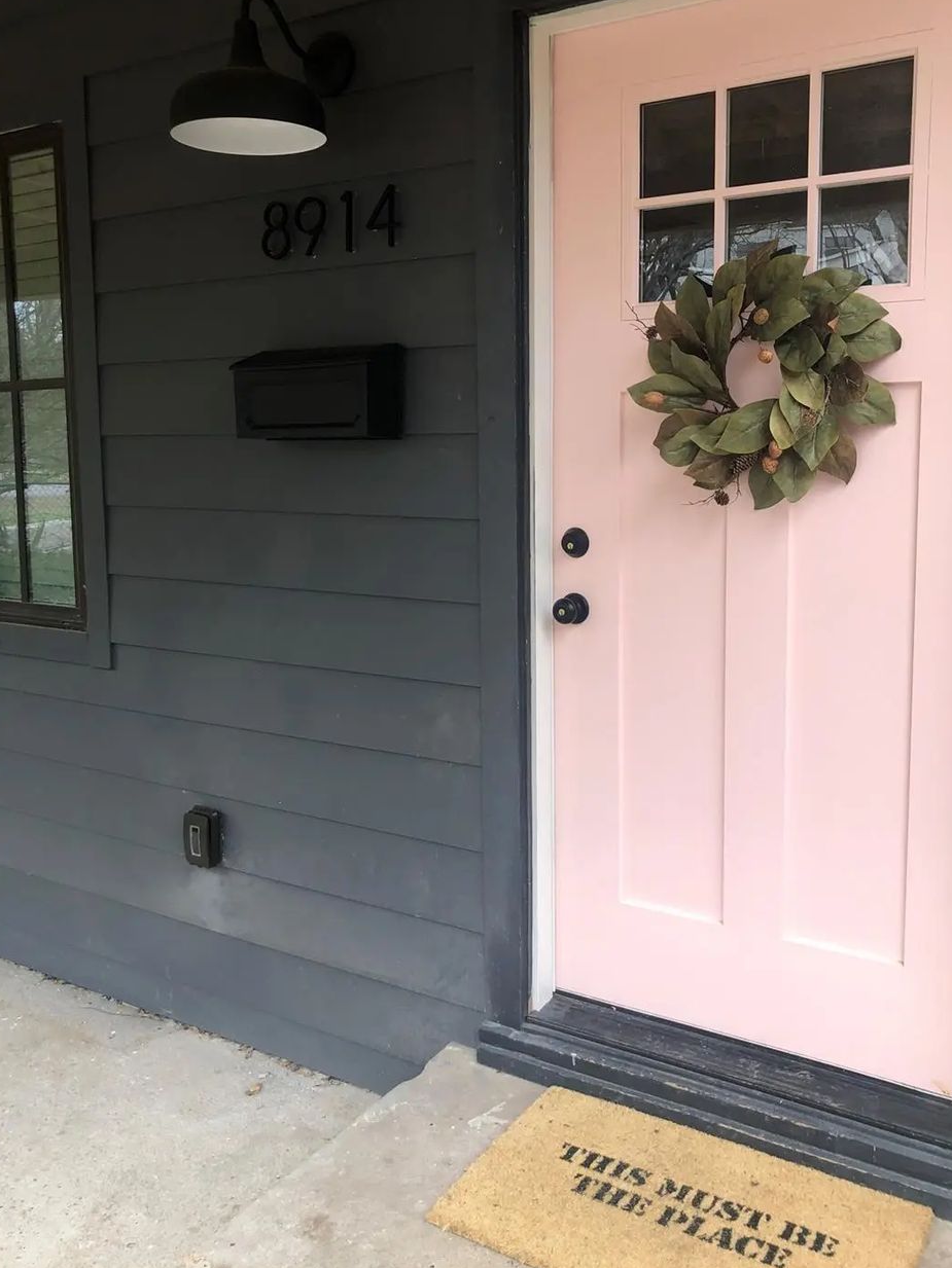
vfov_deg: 58.2
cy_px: 574
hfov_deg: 45.4
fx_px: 1137
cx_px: 519
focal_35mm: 31
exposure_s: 1/120
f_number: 1.8
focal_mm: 3.99
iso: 32
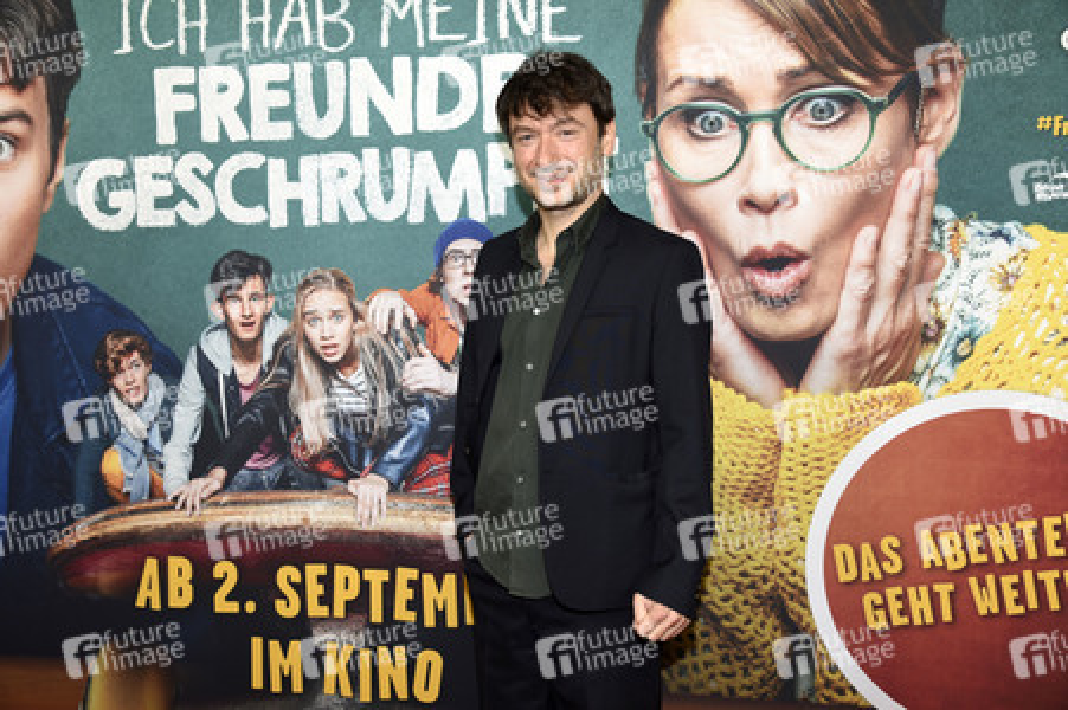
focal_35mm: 35
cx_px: 534
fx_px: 1038
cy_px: 355
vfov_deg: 37.8
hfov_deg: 54.5
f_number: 6.3
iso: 800
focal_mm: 35
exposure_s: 1/125
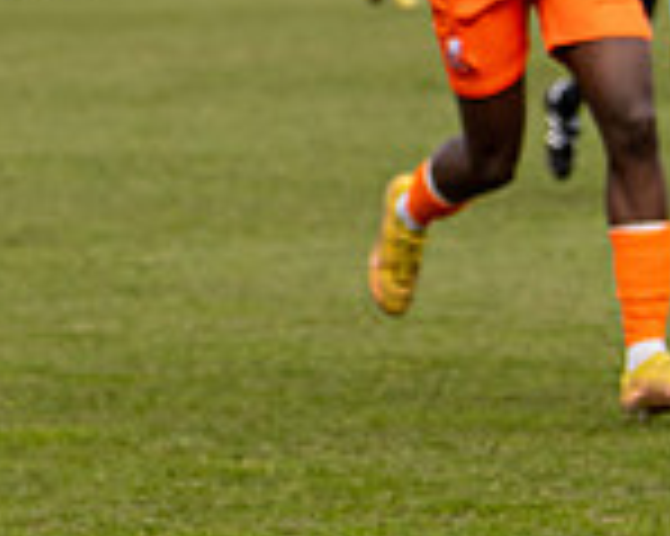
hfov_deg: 3.6
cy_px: -216
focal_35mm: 532
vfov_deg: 2.9
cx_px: -330
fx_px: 10542
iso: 200
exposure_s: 1/500
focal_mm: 102
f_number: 4
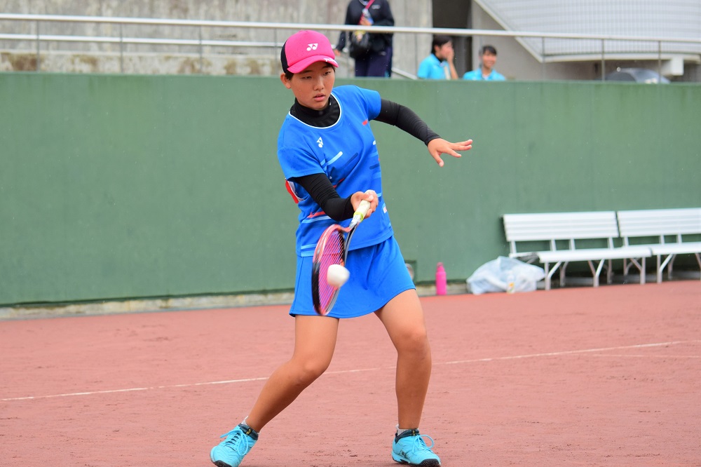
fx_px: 2336
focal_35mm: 120
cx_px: 350
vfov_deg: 11.4
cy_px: 234
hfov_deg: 17.1
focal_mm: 80
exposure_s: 1/1250
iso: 500
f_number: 4.5
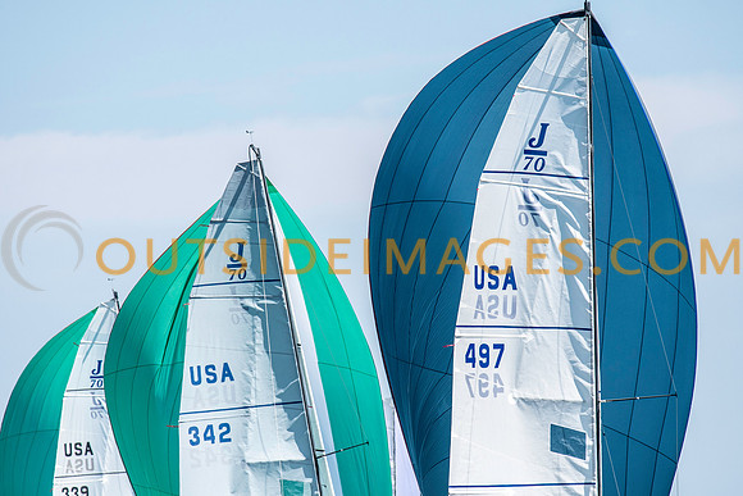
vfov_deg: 3.1
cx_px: 372
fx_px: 9289
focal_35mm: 450
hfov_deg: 4.6
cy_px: 248
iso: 320
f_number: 5.6
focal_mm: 300
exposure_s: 1/2500
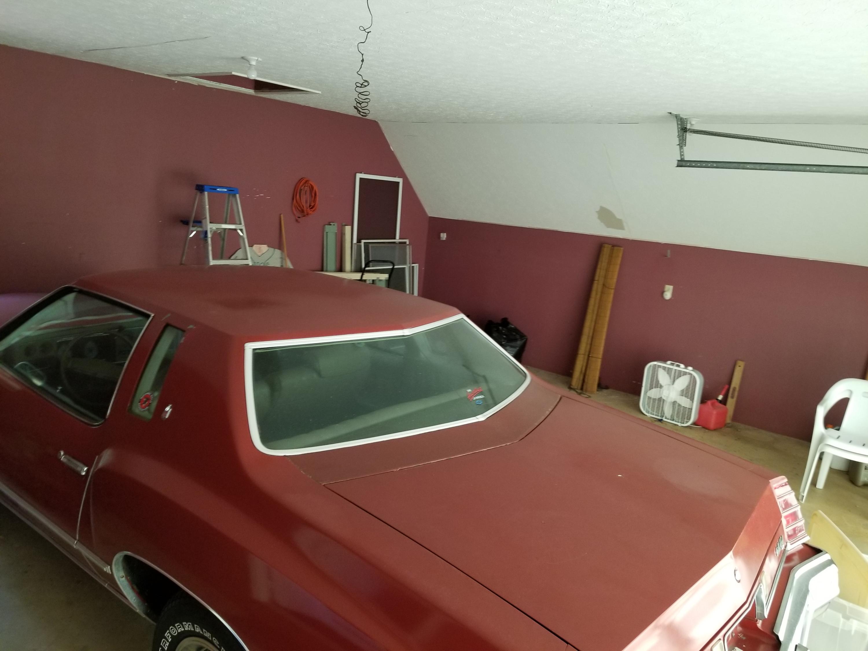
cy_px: 326
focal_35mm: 26
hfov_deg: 67.3
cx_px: 434
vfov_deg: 53.1
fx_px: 652
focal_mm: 4.25
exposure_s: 1/60
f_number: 1.7
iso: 160
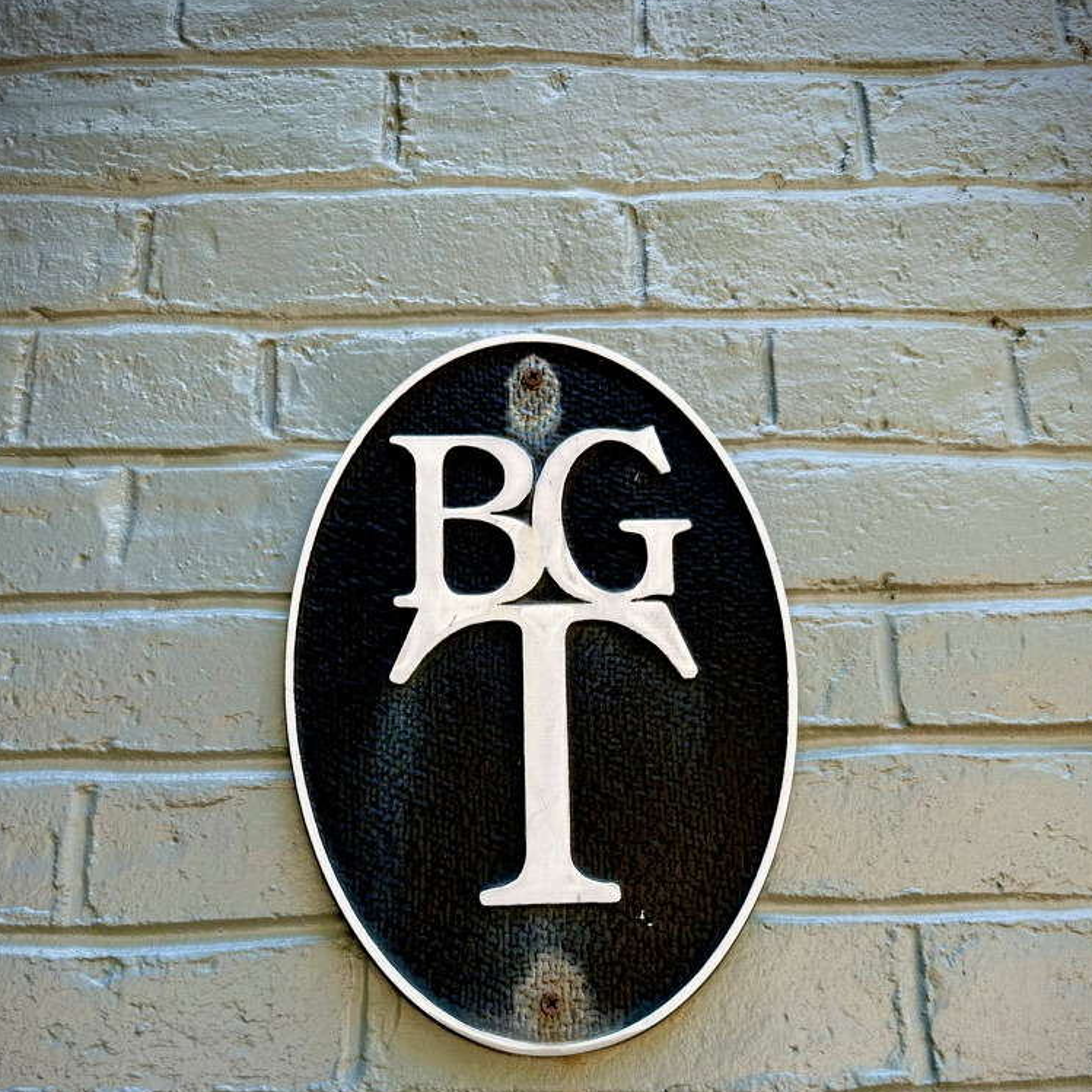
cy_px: 704
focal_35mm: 29
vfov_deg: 54.8
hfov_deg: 55.6
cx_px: 551
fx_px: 1035
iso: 64
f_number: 1.78
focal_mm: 6.76
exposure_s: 1/121
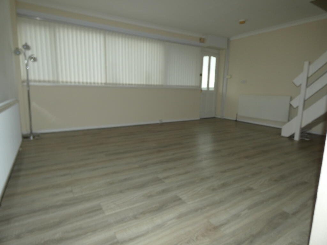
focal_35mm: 20
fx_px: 189
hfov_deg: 81.7
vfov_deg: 66.0
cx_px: 164
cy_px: 122
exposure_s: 1/60
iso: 125
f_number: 2.8
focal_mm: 3.6
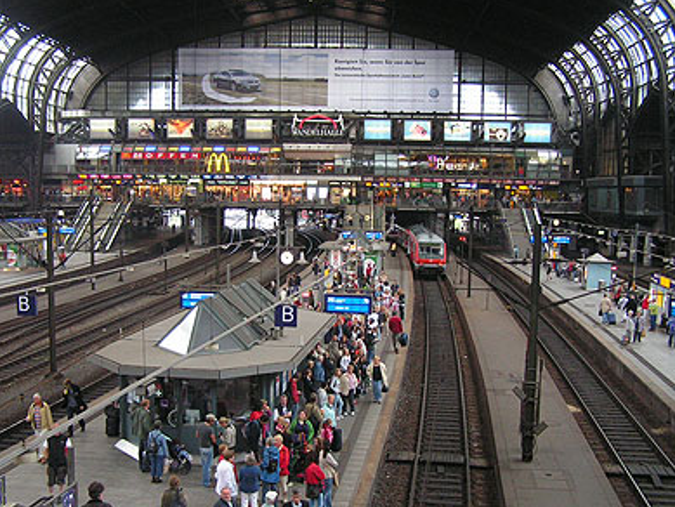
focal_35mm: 44
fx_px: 858
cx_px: 345
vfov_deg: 32.9
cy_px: 273
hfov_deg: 42.9
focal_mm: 6.3
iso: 125
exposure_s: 1/40
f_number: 2.8
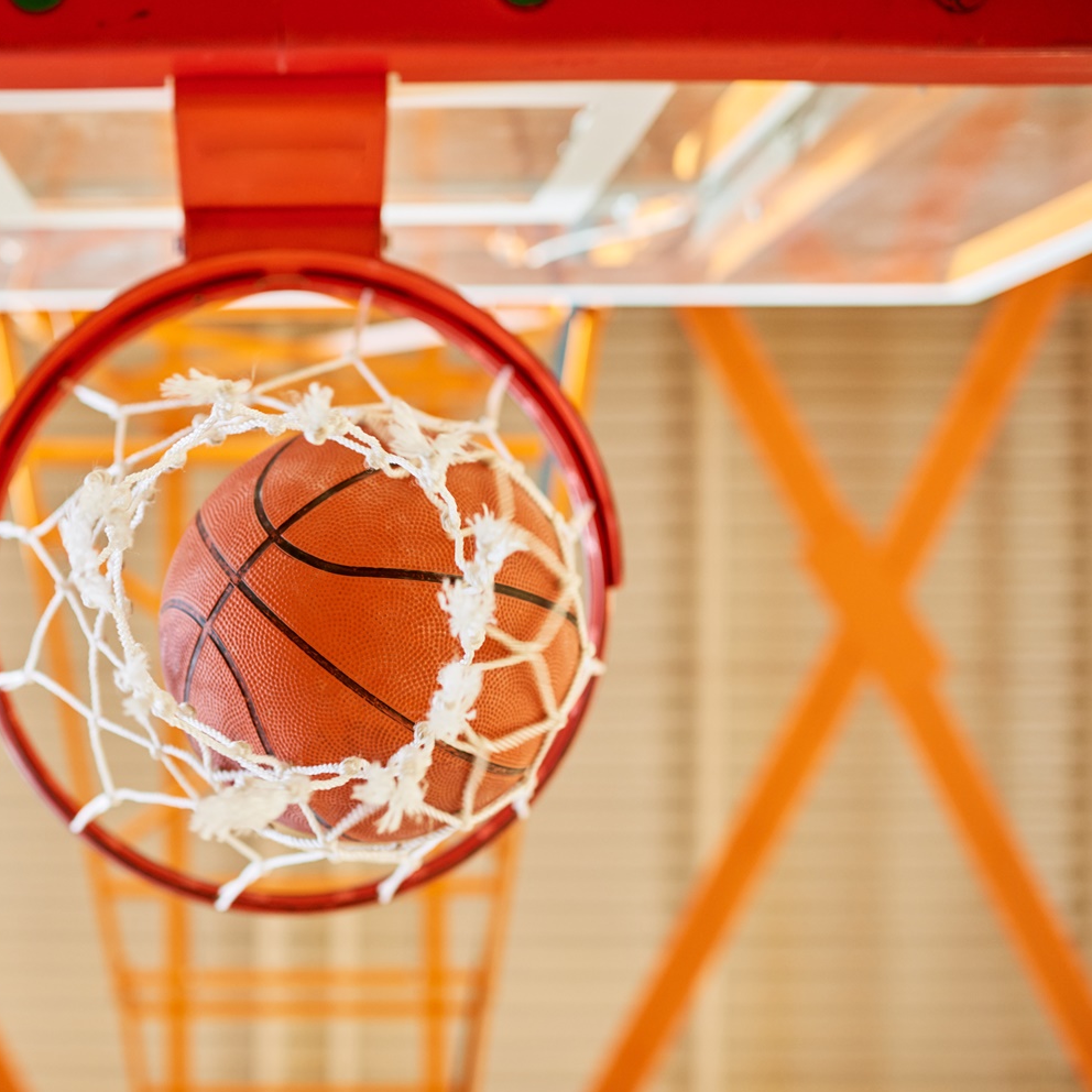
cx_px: 298
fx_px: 1606
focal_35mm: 45
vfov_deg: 37.6
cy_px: 549
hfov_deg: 36.8
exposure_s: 1/400
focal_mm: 35
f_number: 2.2
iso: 800
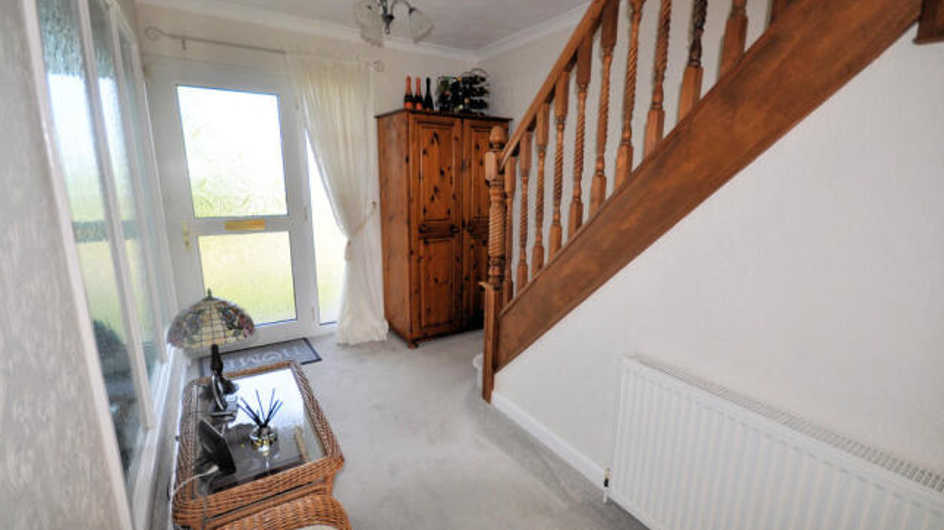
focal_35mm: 16
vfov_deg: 67.1
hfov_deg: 99.4
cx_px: 473
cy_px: 262
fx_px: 400
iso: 400
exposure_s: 1/160
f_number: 4
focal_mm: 10
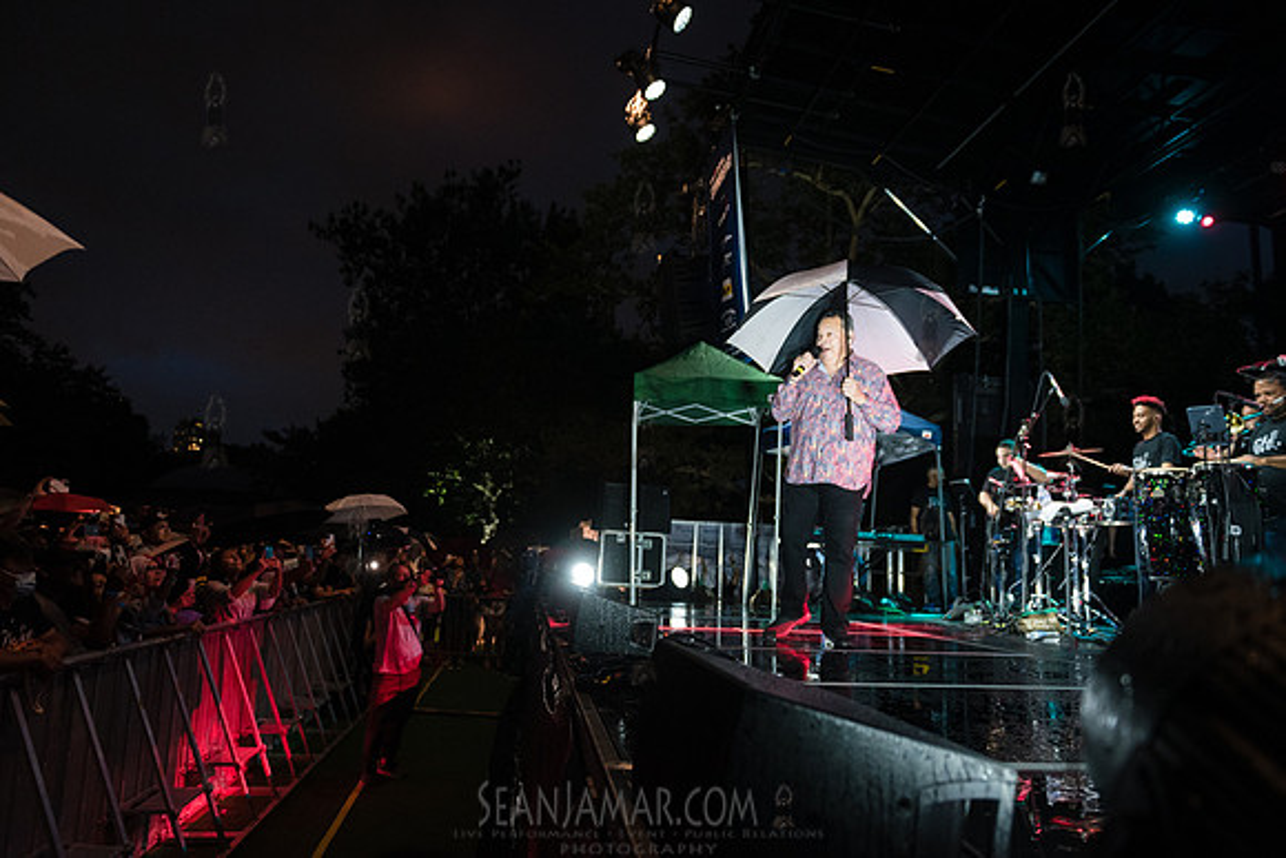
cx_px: 643
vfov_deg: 53.2
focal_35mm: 24
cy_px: 429
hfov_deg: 73.7
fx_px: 857
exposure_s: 1/200
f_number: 3.2
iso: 3200
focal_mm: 24
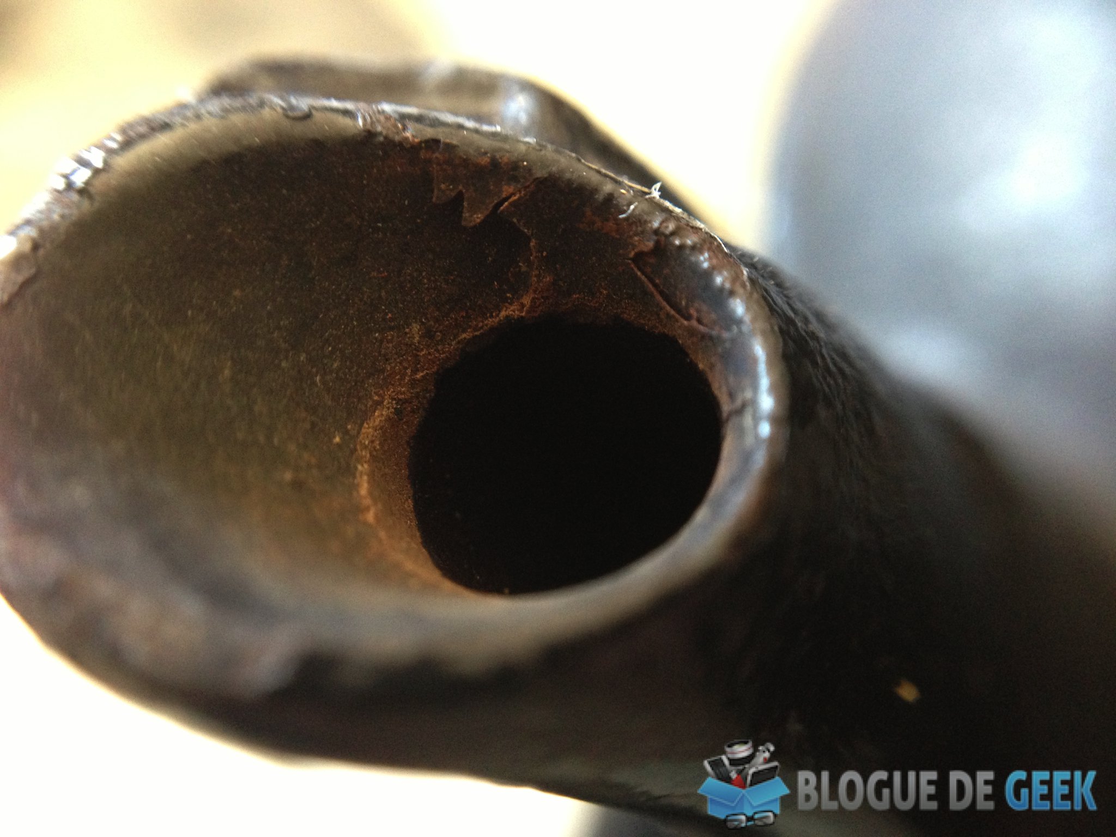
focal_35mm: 33
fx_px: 1064
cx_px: 558
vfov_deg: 42.9
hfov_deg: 55.4
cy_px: 418
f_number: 2.4
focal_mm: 4.13
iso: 250
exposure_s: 1/20
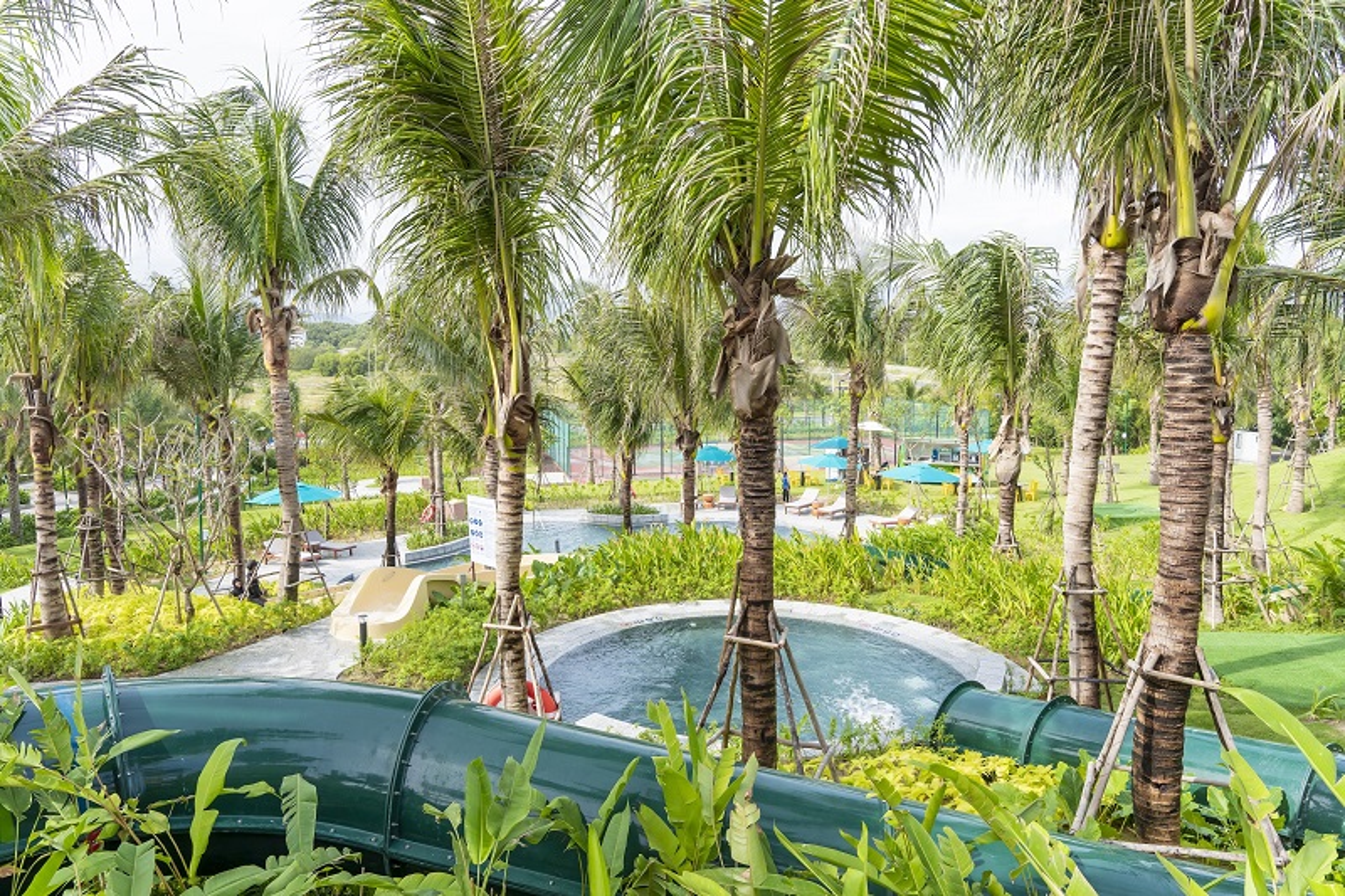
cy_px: 448
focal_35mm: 24
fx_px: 896
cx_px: 672
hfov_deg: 73.8
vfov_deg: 53.1
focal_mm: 24
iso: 200
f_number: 8
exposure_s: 1/200
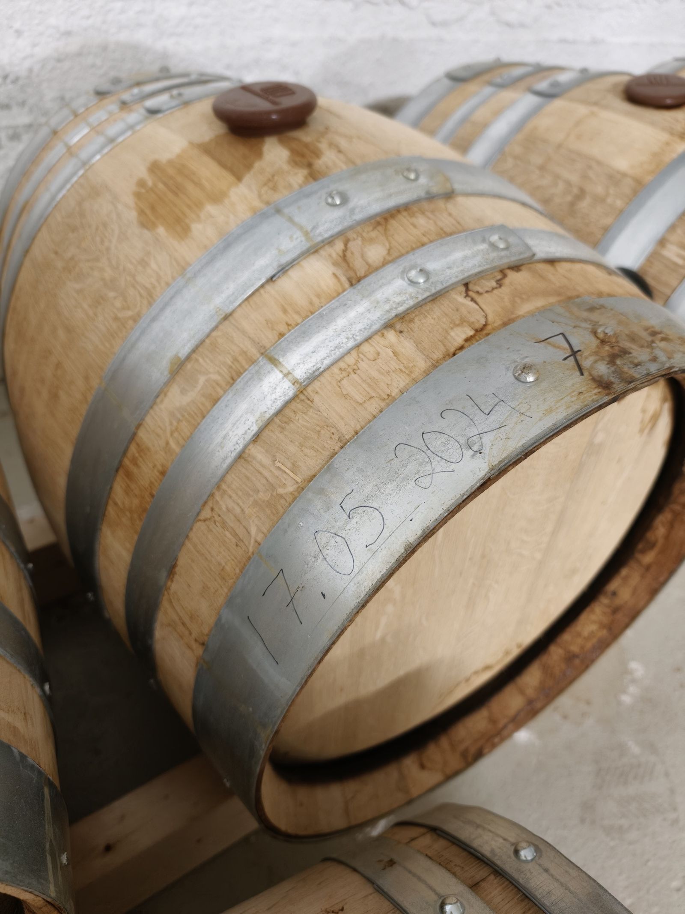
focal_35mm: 23
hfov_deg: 58.9
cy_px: 457
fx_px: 607
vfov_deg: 73.9
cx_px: 342
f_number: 1.5
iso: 1000
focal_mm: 6.75
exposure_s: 1/86
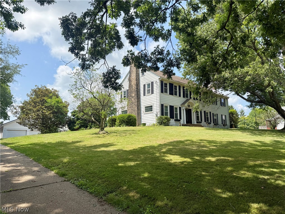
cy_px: 107
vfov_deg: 56.8
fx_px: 198
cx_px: 142
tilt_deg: +9.3
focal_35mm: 24
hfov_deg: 71.6
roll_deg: +0.6
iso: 80
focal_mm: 6.76
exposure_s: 1/3425
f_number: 1.78
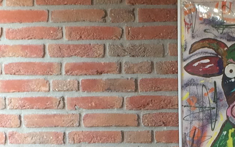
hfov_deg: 13.2
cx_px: 191
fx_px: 1012
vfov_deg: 8.2
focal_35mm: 158
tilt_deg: -3.8
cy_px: 209
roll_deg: +1.9
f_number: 2.2
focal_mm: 4.15
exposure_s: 1/100
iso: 50
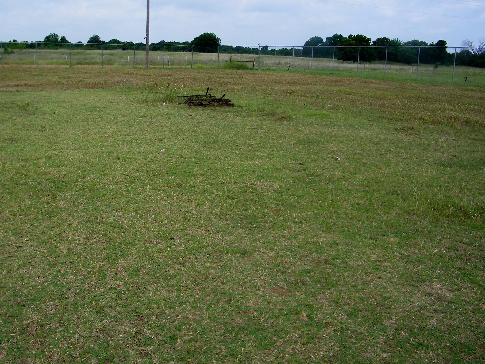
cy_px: 160
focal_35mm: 34
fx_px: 476
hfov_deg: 53.7
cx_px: 200
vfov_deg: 41.7
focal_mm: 5
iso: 80
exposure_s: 1/200
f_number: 7
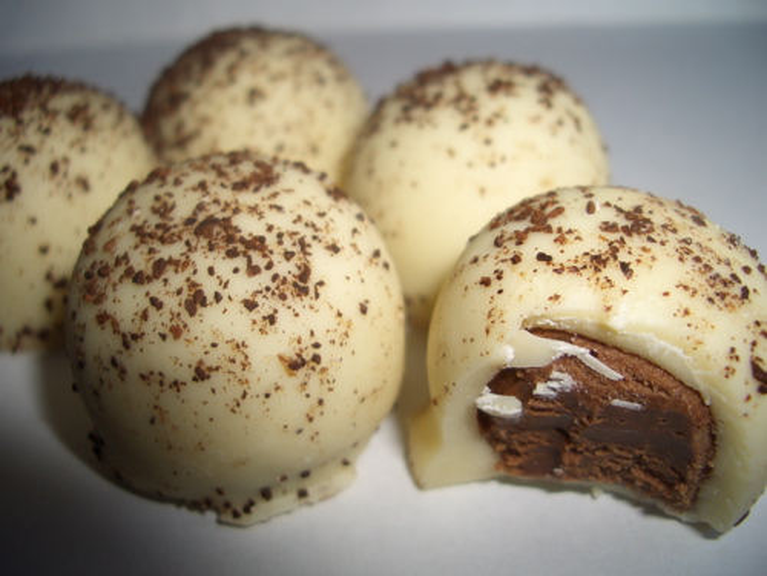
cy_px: 288
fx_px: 776
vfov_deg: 40.7
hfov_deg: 52.6
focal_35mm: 35
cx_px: 384
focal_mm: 5.8
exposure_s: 1/60
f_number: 2.6
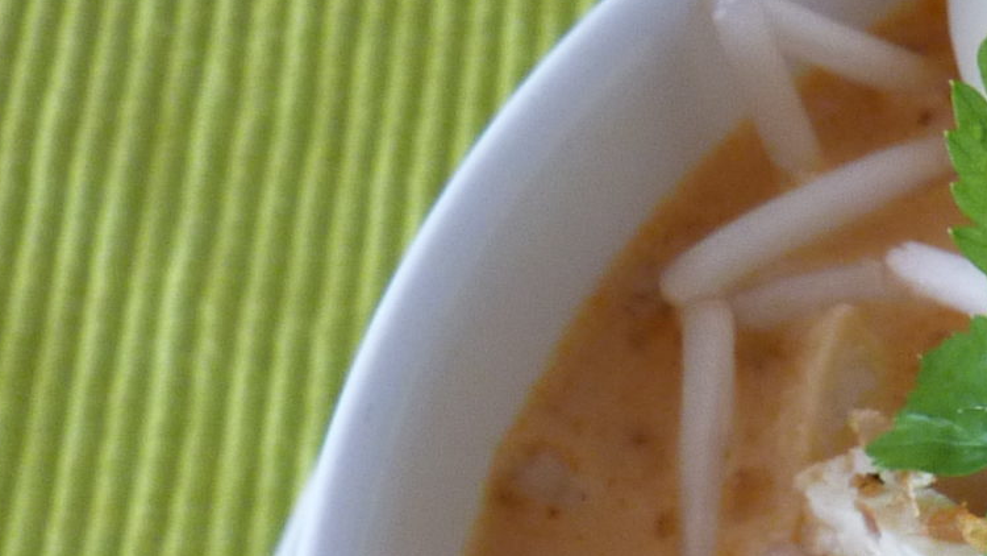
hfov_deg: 20.1
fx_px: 2434
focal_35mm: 93
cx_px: 1433
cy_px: 899
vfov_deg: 12.2
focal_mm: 4.1
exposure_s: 1/30
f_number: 3.3
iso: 160
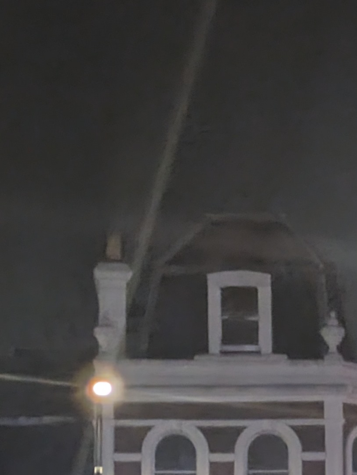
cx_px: 404
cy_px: 445
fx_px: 2997
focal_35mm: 218
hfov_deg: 6.8
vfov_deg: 9.0
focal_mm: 5.43
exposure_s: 1/50
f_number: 1.89
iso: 686
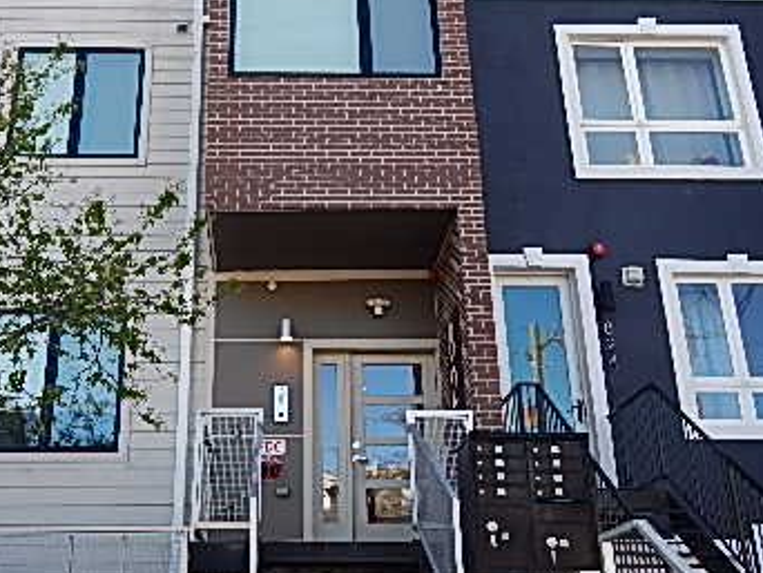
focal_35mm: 43
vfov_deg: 33.6
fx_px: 948
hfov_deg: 43.6
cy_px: 265
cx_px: 312
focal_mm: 4
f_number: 3
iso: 125
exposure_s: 1/400
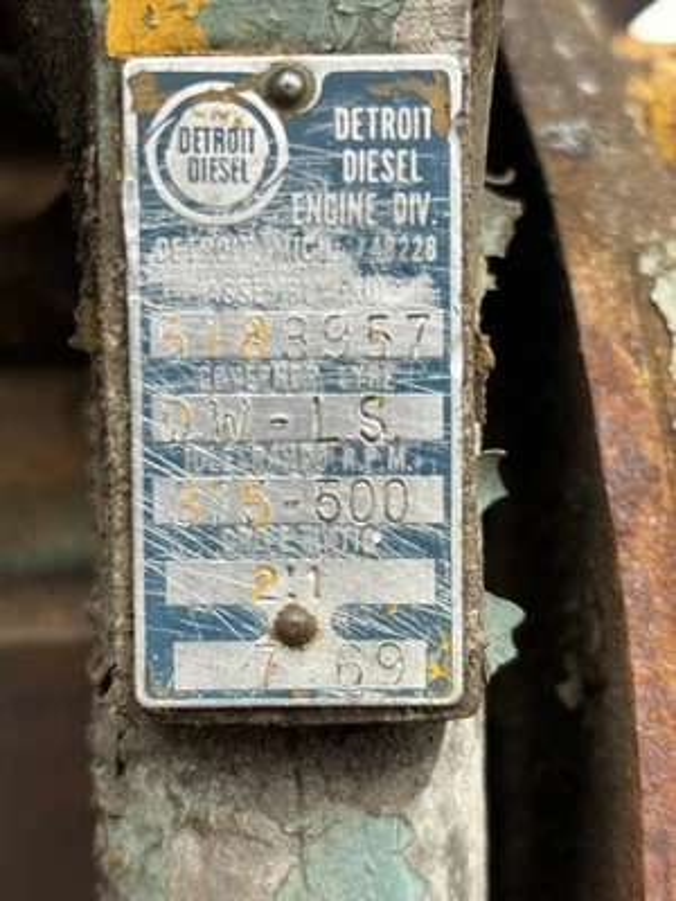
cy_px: 450
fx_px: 1354
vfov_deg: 36.8
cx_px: 338
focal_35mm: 52
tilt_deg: -0.1
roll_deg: -1.3
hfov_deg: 28.0
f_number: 1.6
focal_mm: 5.96
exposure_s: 1/121
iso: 40
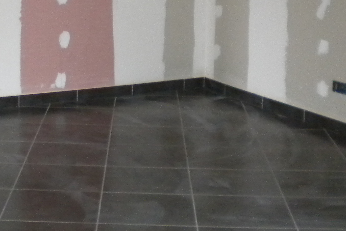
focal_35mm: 95
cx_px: 74
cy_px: -20
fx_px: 913
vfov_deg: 14.1
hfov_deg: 21.2
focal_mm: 6.3
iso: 400
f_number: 3.1
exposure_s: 1/30
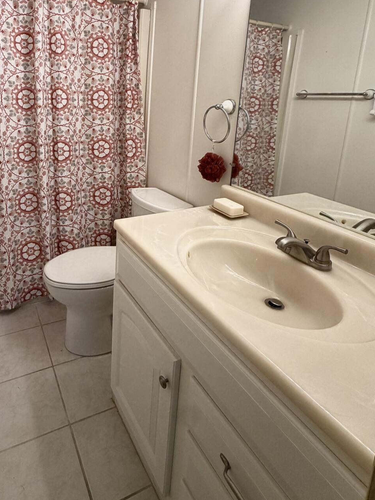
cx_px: 111
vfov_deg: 73.8
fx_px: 318
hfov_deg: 59.0
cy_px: 162
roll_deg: -1.9
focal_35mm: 22
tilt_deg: -11.9
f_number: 2.2
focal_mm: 2.22
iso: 200
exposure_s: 1/120
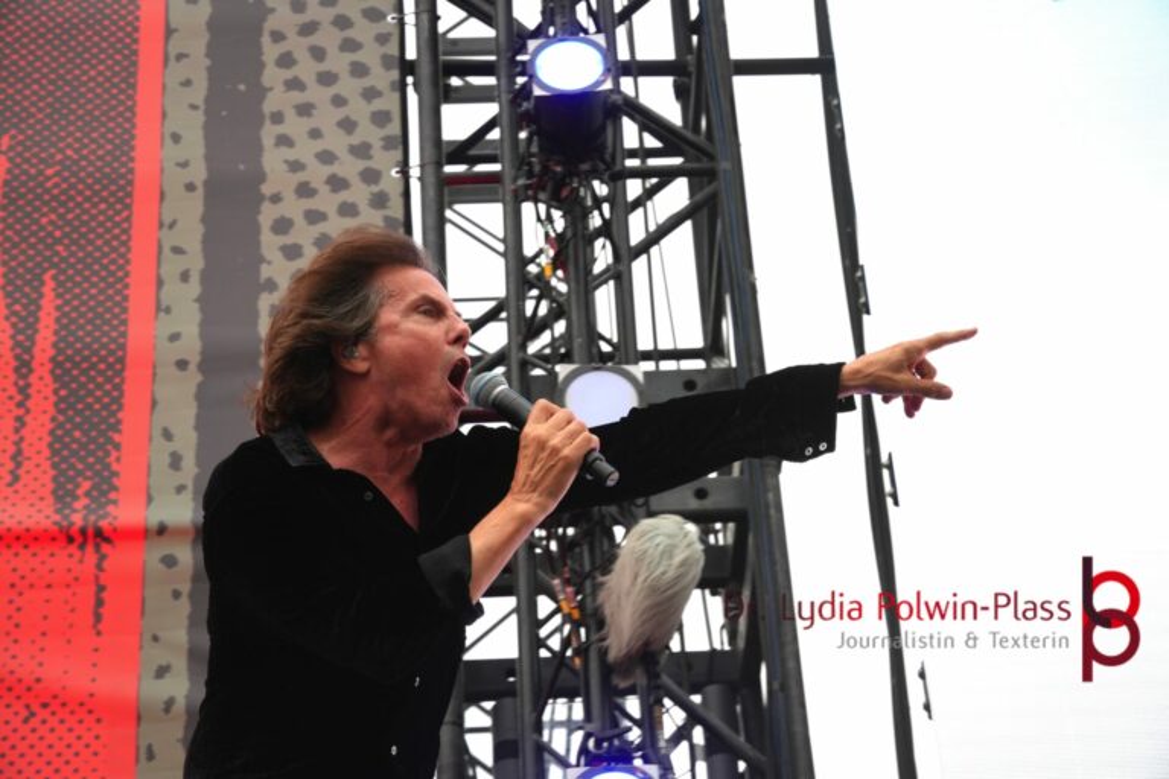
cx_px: 584
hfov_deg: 23.4
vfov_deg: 15.7
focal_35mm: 87
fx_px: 2825
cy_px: 390
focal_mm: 58
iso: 320
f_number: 4.5
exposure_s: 1/160
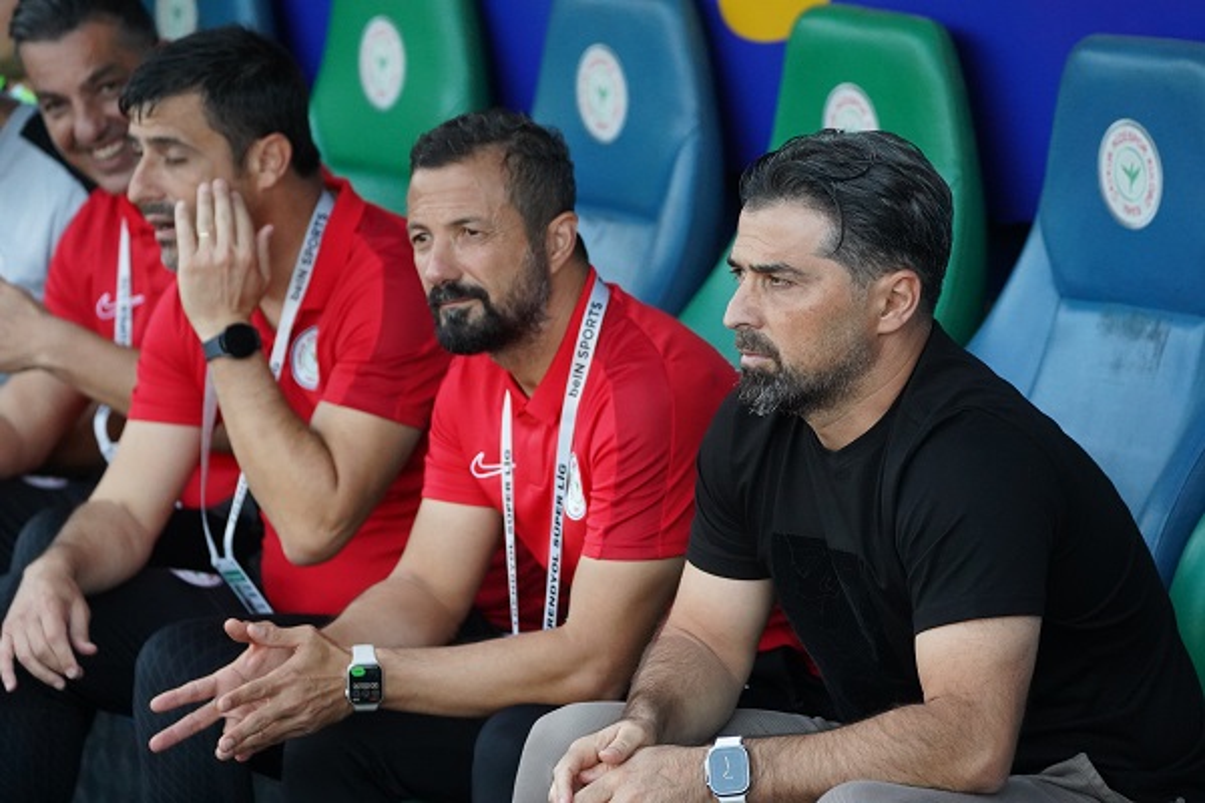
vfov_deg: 6.7
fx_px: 6895
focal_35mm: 206
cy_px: 402
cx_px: 602
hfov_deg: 10.0
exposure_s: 1/2000
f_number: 5.6
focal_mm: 206
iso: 8000
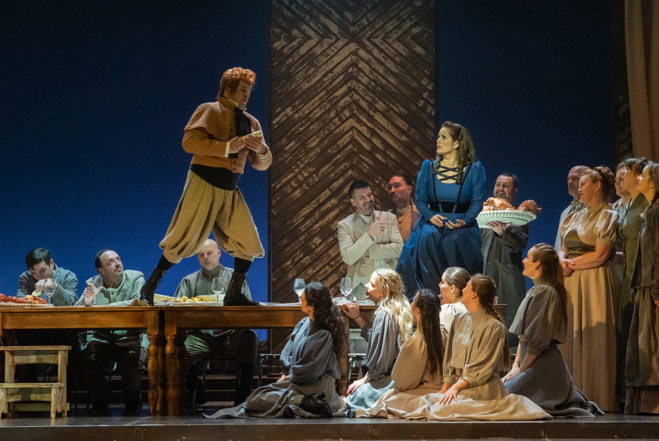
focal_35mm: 101
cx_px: 330
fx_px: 1850
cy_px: 220
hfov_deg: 20.2
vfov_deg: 13.6
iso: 12800
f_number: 6.3
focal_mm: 101
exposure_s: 1/250
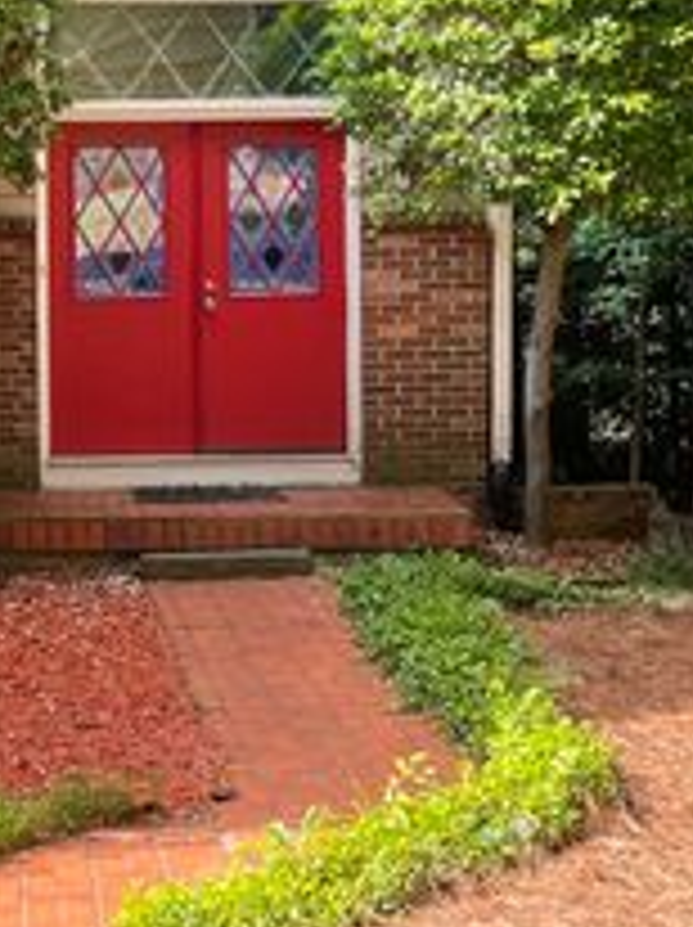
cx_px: 94
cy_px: 326
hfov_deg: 17.9
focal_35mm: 81
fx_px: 2167
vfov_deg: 24.1
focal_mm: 5.1
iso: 32
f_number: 1.6
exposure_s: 1/260
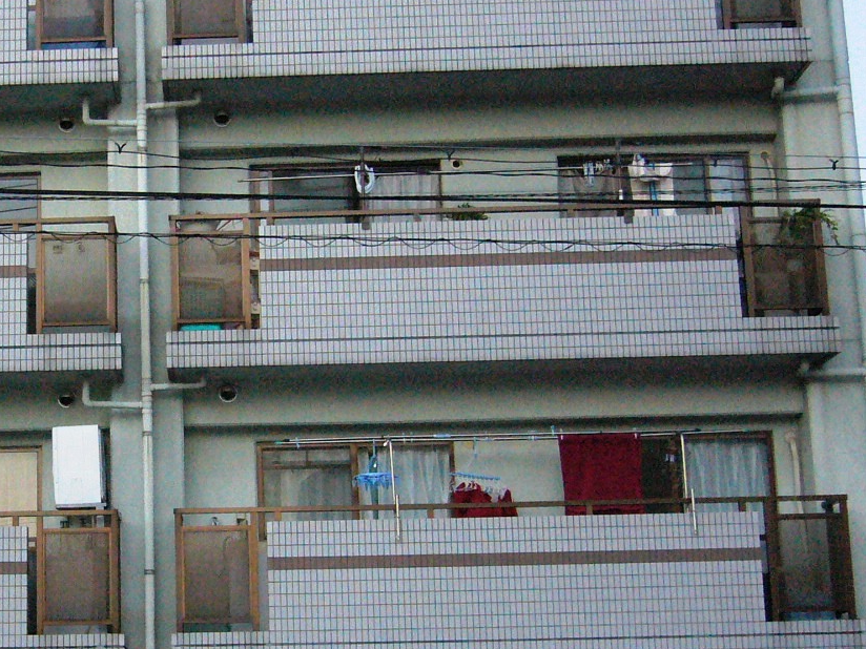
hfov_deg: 27.6
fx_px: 1701
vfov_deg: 21.6
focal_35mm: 68
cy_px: 403
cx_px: 98
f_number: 2.8
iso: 400
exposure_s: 1/60
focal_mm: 5.8
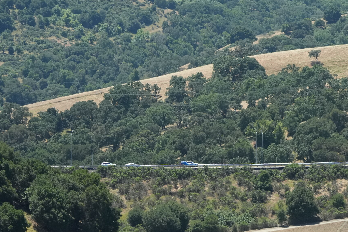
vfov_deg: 5.1
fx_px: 2581
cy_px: 155
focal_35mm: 267
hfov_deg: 7.7
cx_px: 251
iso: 1000
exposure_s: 1/3200
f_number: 5.6
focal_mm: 106
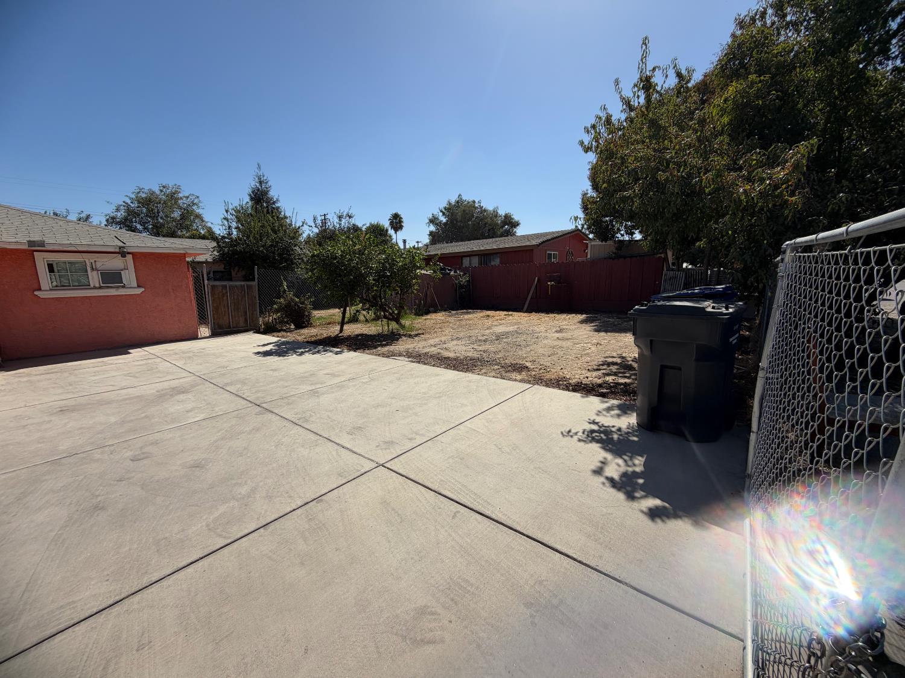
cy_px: 339
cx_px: 452
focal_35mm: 14
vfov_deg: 85.7
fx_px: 366
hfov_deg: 102.1
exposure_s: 1/1105
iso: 20
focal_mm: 2.22
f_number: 2.2
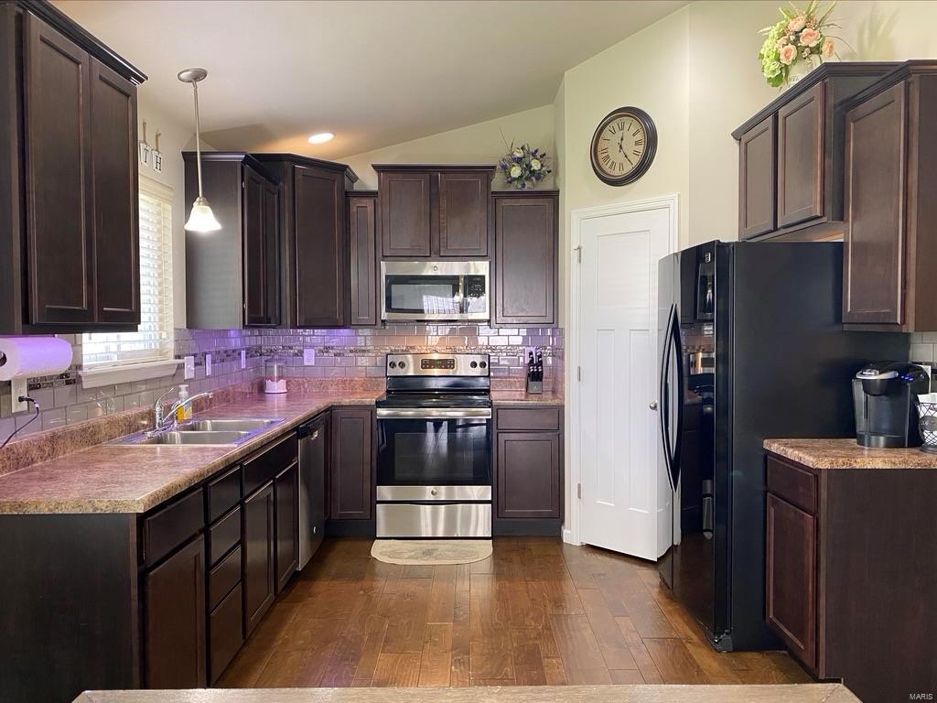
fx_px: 704
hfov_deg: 67.3
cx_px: 468
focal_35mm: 26
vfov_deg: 53.1
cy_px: 352
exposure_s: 1/60
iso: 125
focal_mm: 4.25
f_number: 1.8
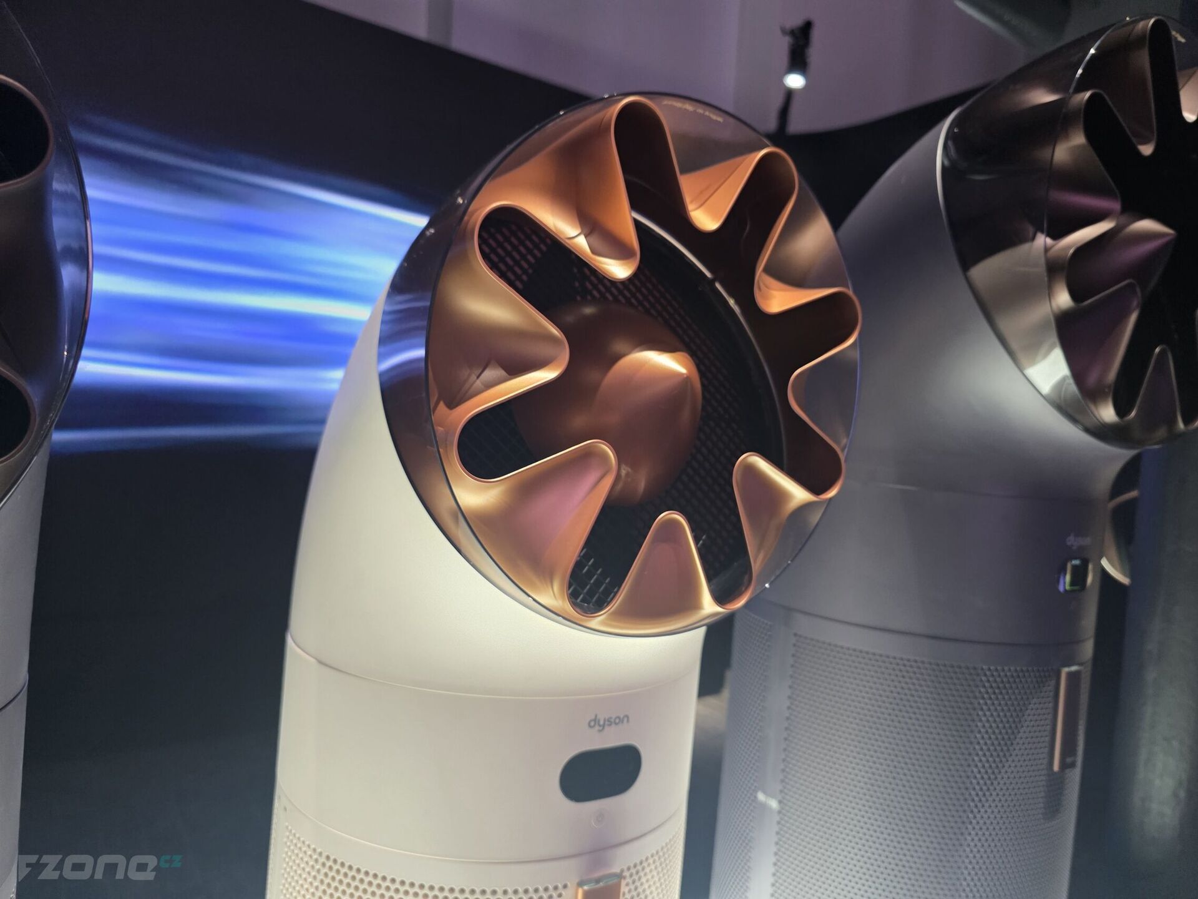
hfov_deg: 73.9
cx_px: 599
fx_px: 796
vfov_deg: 58.9
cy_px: 450
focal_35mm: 23
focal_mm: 6.3
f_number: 1.7
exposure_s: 1/82.1
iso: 500
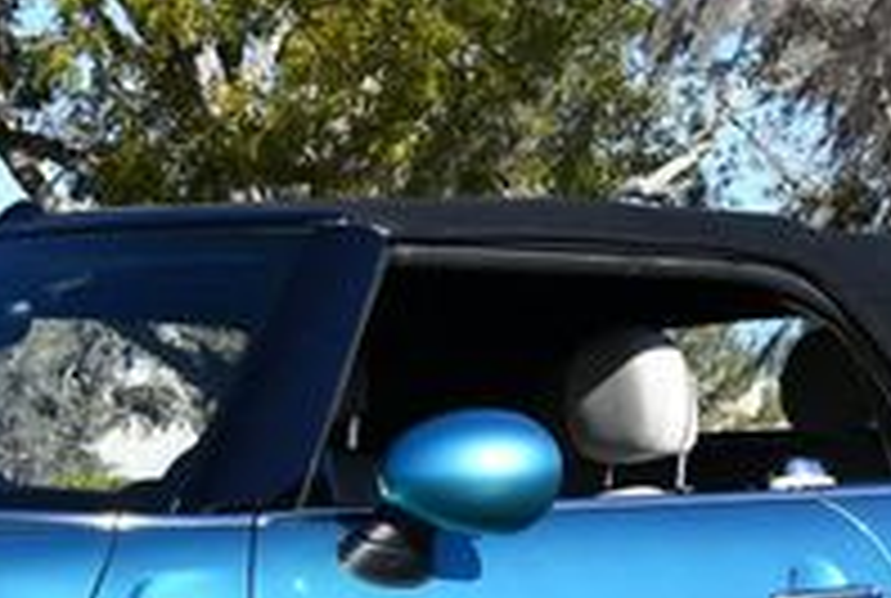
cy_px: 522
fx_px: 3845
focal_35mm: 155
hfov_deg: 13.1
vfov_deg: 8.9
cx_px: 50
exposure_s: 1/250
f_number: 8
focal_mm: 24
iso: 110
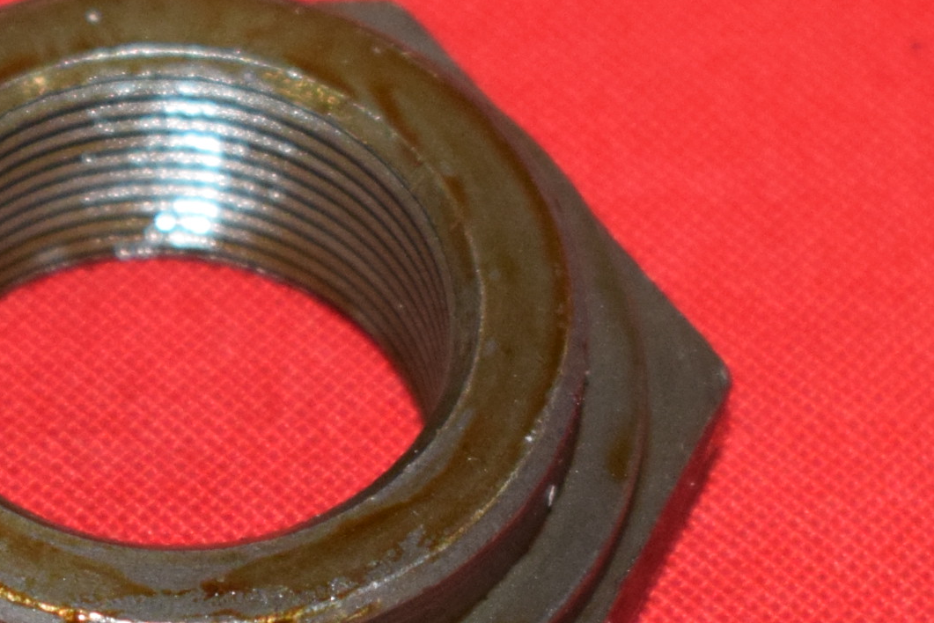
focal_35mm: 305
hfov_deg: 6.7
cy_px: 493
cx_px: 198
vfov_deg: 4.5
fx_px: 7915
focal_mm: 48
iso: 1250
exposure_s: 1/200
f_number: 5.3
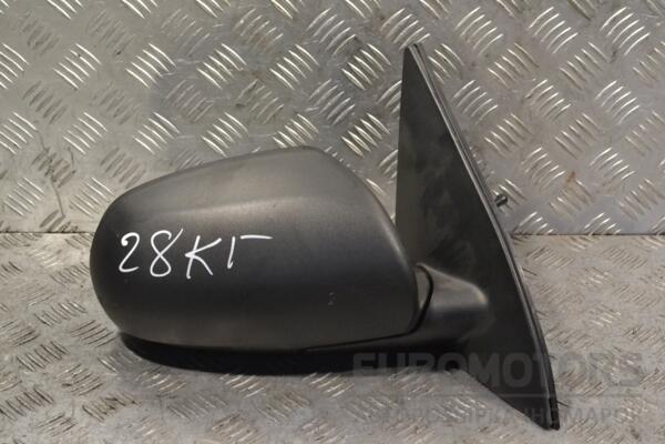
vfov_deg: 20.2
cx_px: 332
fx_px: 1247
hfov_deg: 29.9
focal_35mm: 68
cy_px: 222
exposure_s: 1/250
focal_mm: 45
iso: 3200
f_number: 8
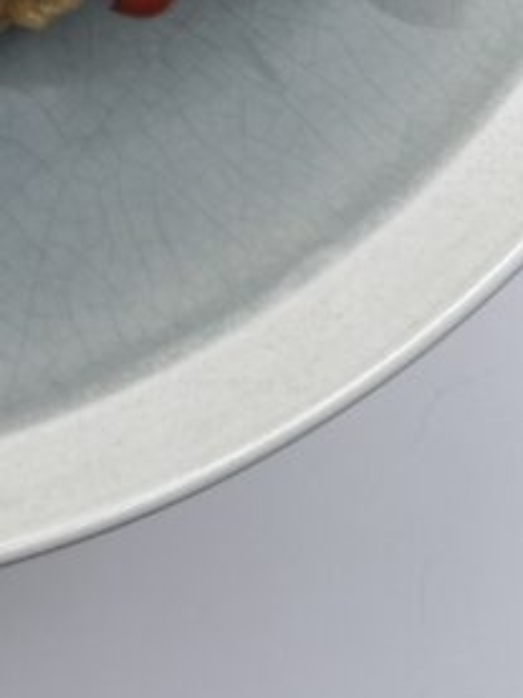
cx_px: -404
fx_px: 1793
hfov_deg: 14.6
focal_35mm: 89
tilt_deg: -67.8
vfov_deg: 18.5
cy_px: -448
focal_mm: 6.86
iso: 80
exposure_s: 1/396
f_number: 1.78
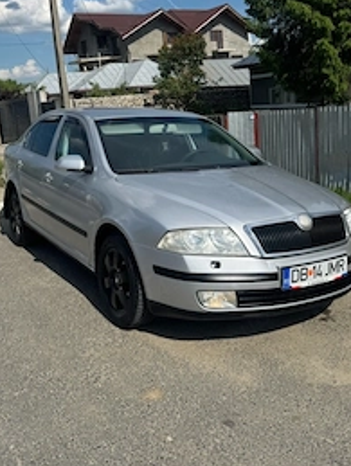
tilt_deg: -8.7
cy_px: 185
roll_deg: +5.5
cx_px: 178
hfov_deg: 38.8
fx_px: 499
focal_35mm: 37
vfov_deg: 49.7
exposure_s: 1/7092
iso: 80
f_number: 1.78
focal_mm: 6.76
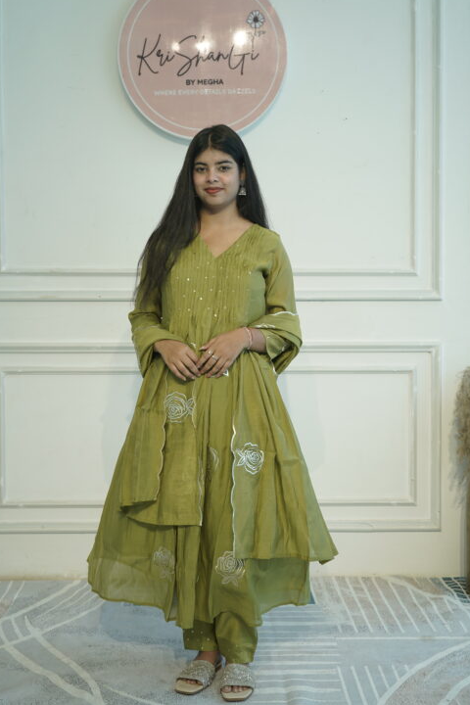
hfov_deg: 27.0
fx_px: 979
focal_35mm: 50
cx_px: 224
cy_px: 294
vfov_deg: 39.5
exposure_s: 1/100
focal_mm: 40
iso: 160
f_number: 4
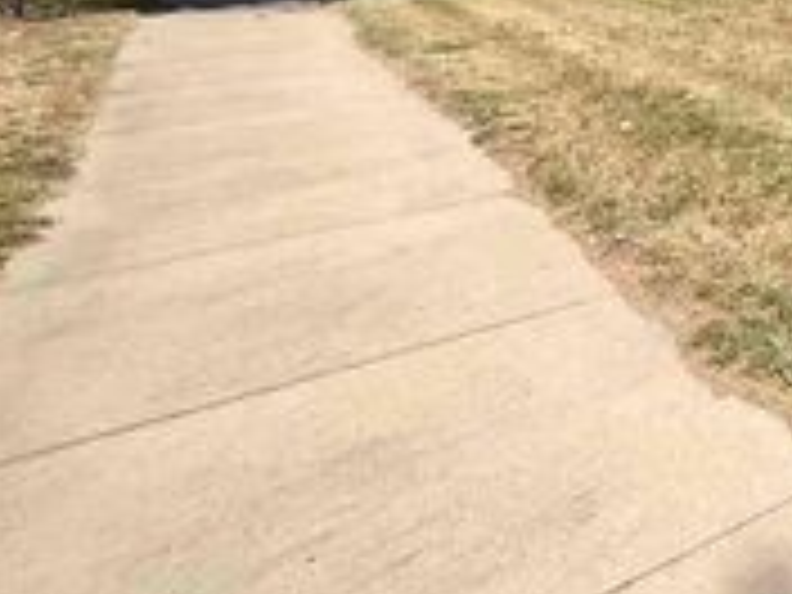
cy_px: -218
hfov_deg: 31.9
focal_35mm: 37
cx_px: 1116
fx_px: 847
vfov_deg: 29.4
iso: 32
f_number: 1.8
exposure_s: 1/2096
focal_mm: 1.57
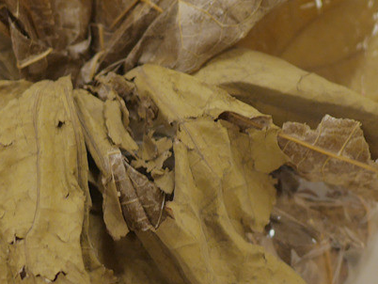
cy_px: 185
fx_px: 896
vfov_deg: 18.0
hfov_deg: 23.8
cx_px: 159
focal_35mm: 82
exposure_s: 1/60
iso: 400
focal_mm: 15
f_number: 1.7
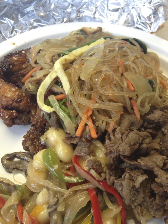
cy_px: 123
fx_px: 265
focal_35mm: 41
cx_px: 92
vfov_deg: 45.7
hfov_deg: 35.1
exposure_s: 1/30
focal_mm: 4.13
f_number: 2.4
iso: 64
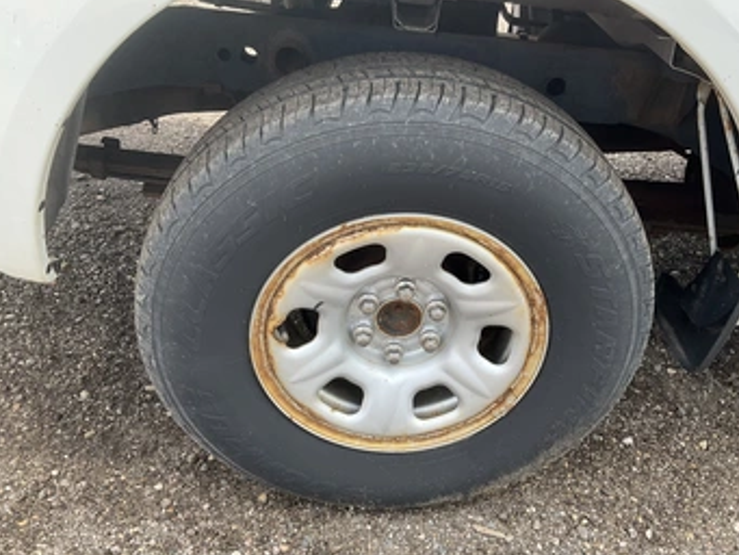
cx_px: 425
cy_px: 273
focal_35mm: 34
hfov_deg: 53.7
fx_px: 726
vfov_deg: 41.8
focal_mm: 3
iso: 25
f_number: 1.8
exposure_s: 1/281
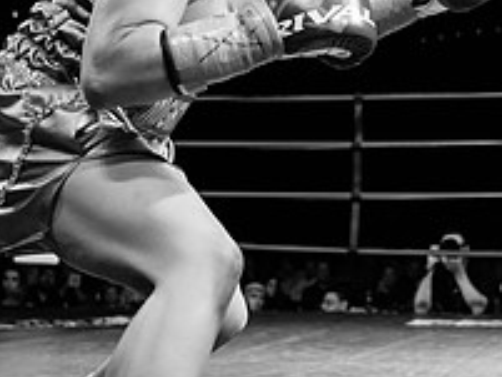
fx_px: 1088
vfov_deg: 19.0
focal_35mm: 75
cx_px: 514
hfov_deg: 24.6
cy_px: -19
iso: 1600
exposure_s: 1/1250
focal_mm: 27
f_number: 2.8
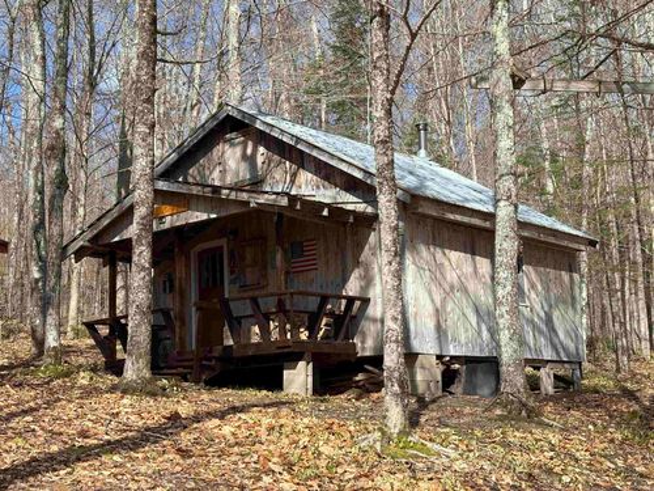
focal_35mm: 52
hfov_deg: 36.8
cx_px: 327
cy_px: 246
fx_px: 982
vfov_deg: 28.0
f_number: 1.6
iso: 32
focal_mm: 5.96
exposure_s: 1/1626
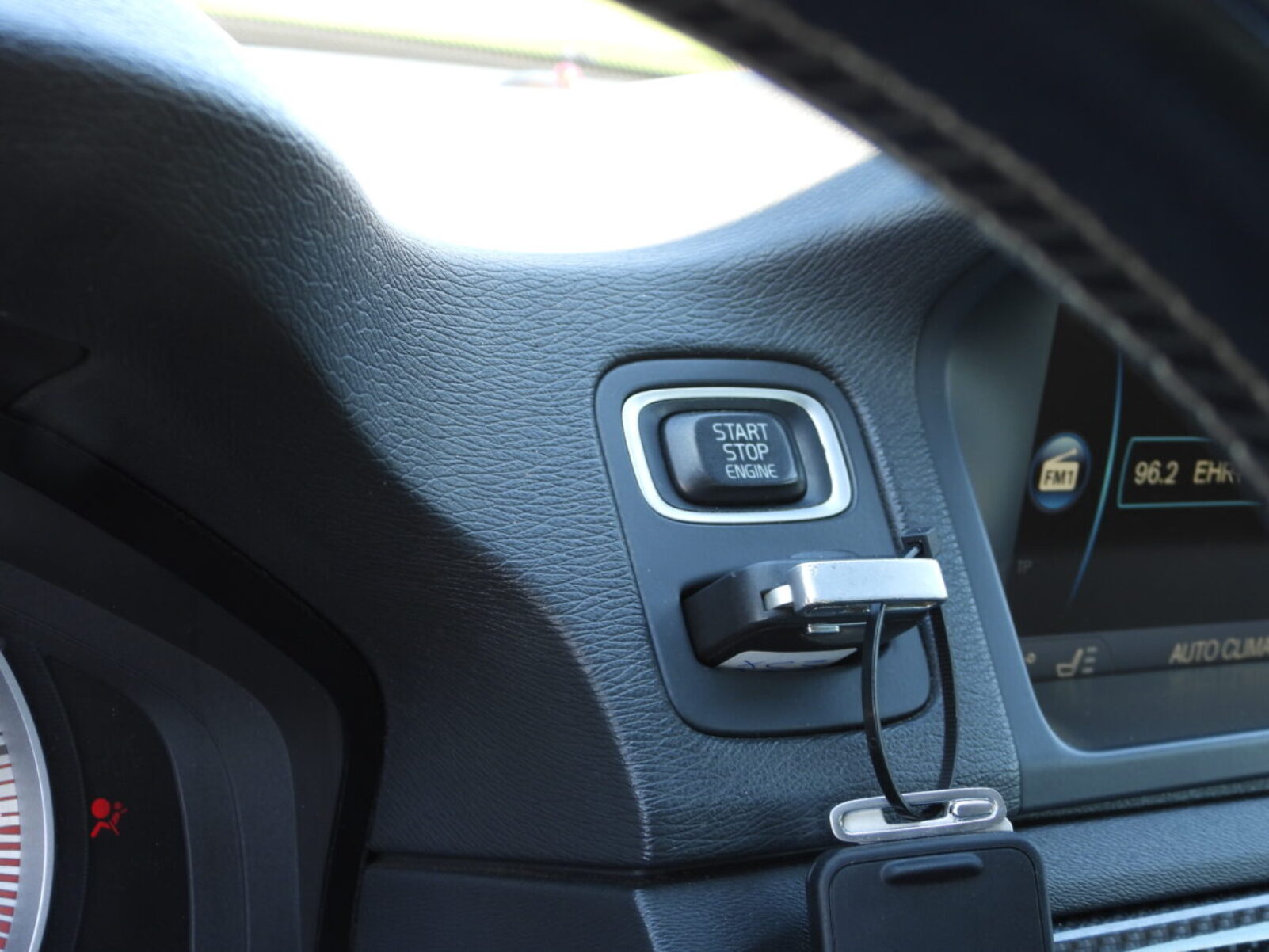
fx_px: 2567
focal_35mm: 70
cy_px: 476
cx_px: 634
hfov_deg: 27.8
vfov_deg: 21.0
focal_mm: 12.6
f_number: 3.5
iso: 100
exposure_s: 1/40
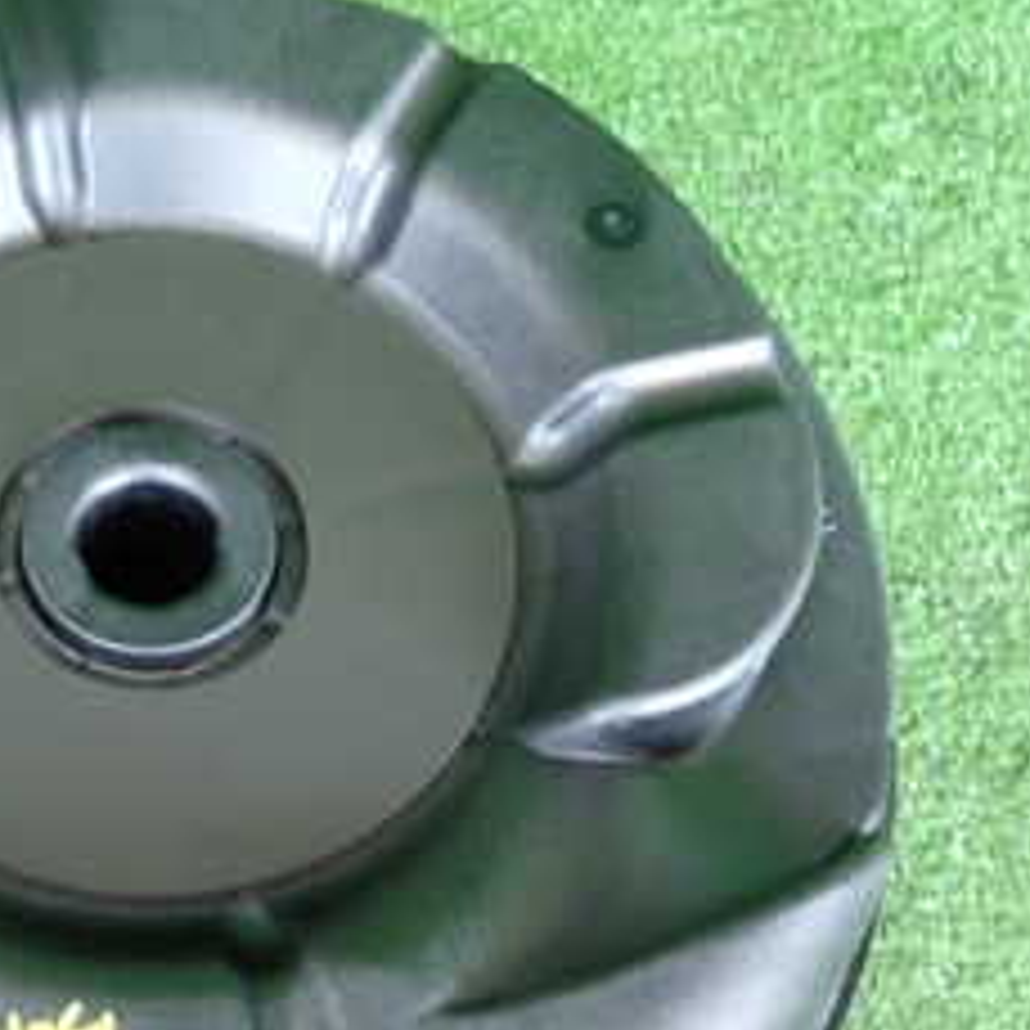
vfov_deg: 29.2
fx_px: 1953
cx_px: 148
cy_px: 751
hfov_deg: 28.6
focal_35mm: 58
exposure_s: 1/30
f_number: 2
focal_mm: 4.5
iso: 200
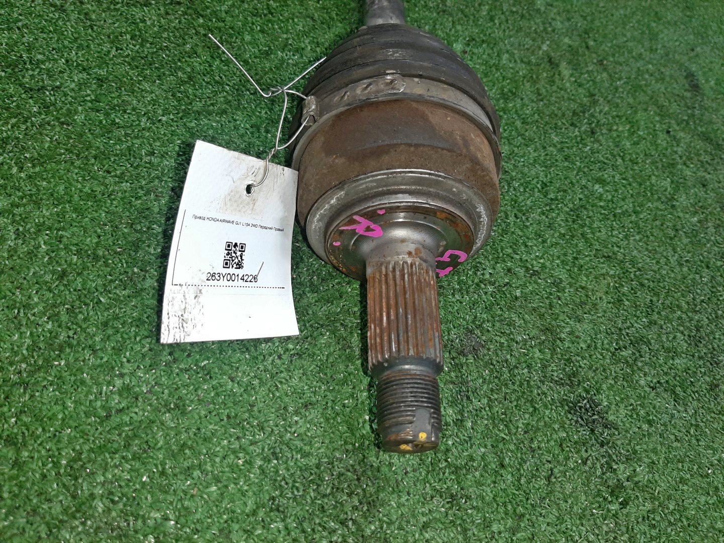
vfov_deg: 53.1
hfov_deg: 67.3
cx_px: 362
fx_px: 544
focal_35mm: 26
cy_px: 272
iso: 131
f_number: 1.7
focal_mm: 3.93
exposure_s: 1/60
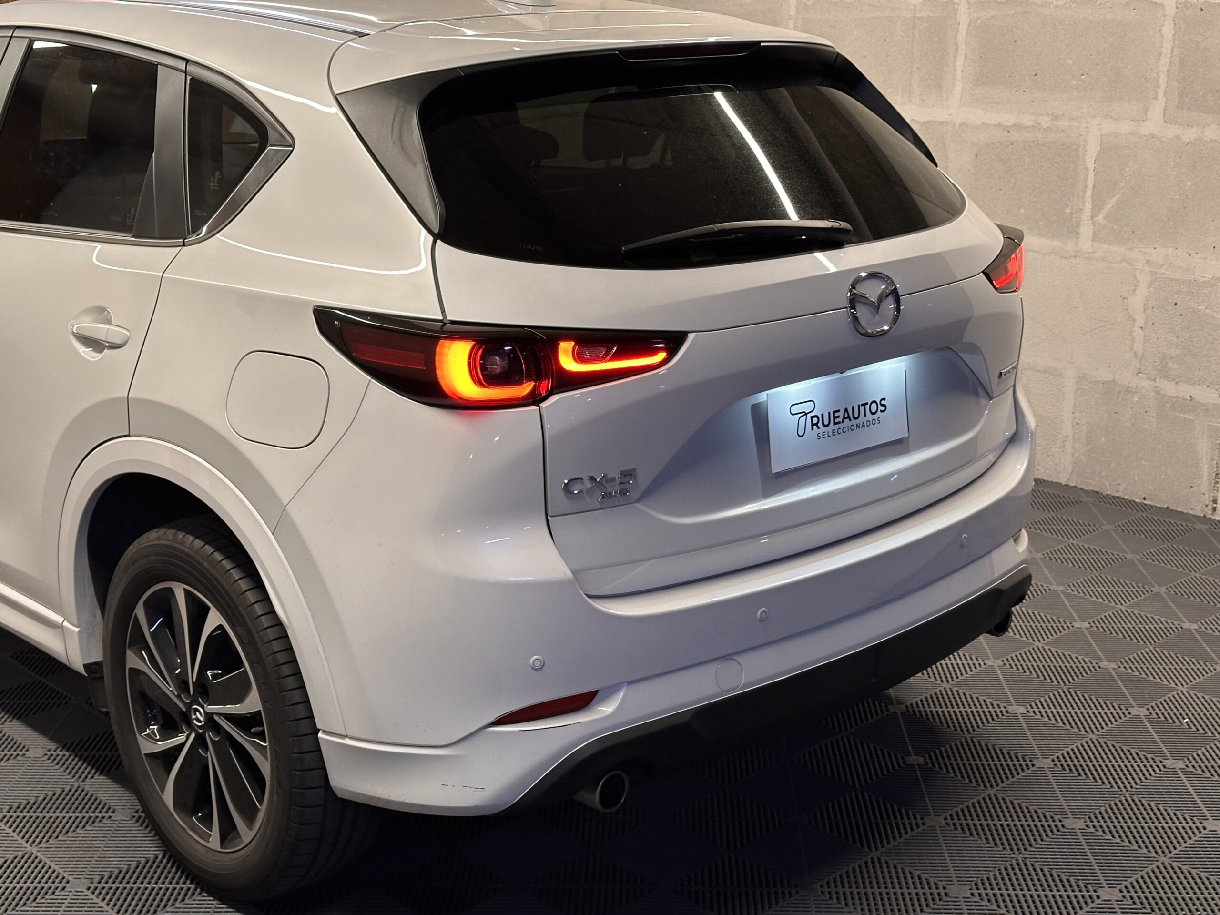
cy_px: 458
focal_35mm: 48
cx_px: 610
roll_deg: +0.3
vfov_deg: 30.3
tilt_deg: -15.7
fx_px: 1692
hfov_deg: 39.7
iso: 125
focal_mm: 6.86
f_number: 1.78
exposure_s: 1/50
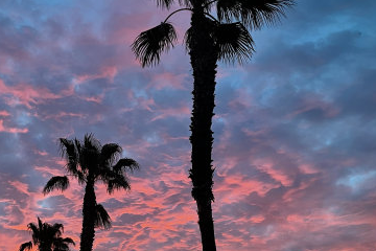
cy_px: 145
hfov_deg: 42.2
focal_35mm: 46
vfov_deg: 29.2
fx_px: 480
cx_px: 124
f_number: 1.6
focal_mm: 4.2
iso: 125
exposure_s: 1/67
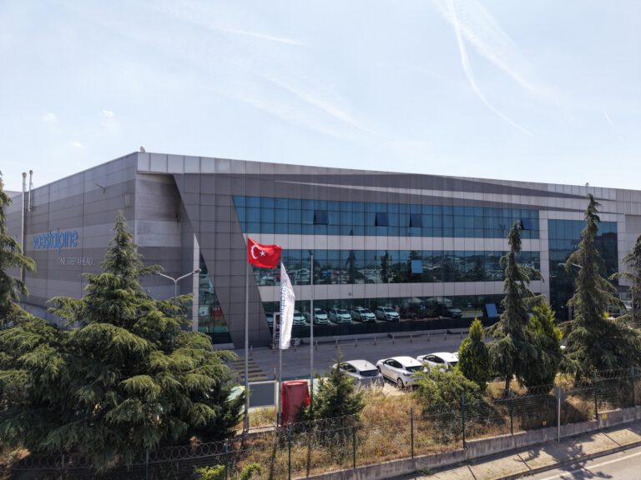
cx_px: 320
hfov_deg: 71.6
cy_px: 240
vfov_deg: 56.8
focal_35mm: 24
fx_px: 444
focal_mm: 8.67
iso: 200
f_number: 1.8
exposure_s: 1/350
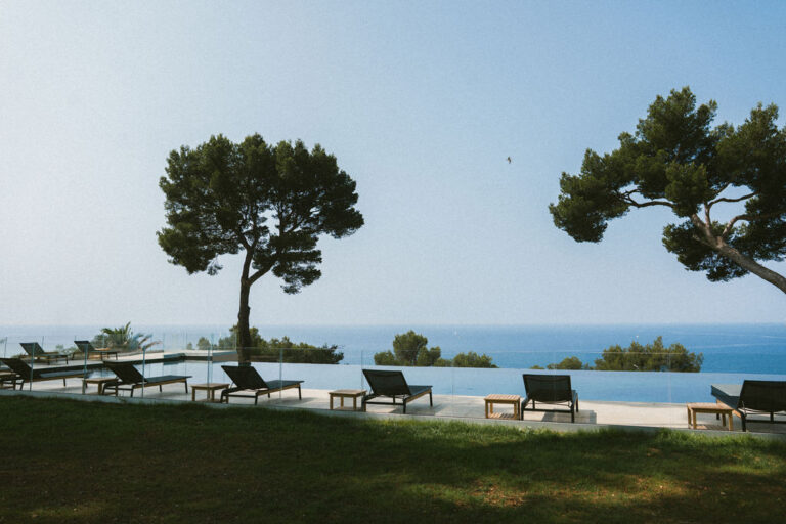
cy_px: 262
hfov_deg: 72.6
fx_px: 535
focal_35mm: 24
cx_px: 393
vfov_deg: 52.2
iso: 64
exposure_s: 1/500
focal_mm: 24
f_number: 4
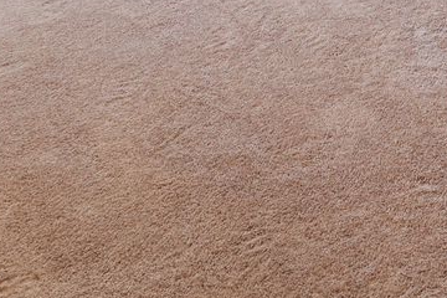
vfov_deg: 14.5
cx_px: 572
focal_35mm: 74
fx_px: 922
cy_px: -335
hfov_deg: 24.1
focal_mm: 11
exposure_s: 1/8
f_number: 10
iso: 200
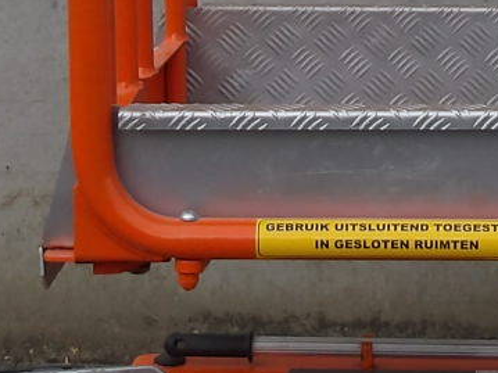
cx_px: 472
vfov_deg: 9.4
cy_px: -140
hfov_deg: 12.7
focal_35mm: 154
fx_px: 2215
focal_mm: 4.9
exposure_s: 1/955
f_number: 3
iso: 100
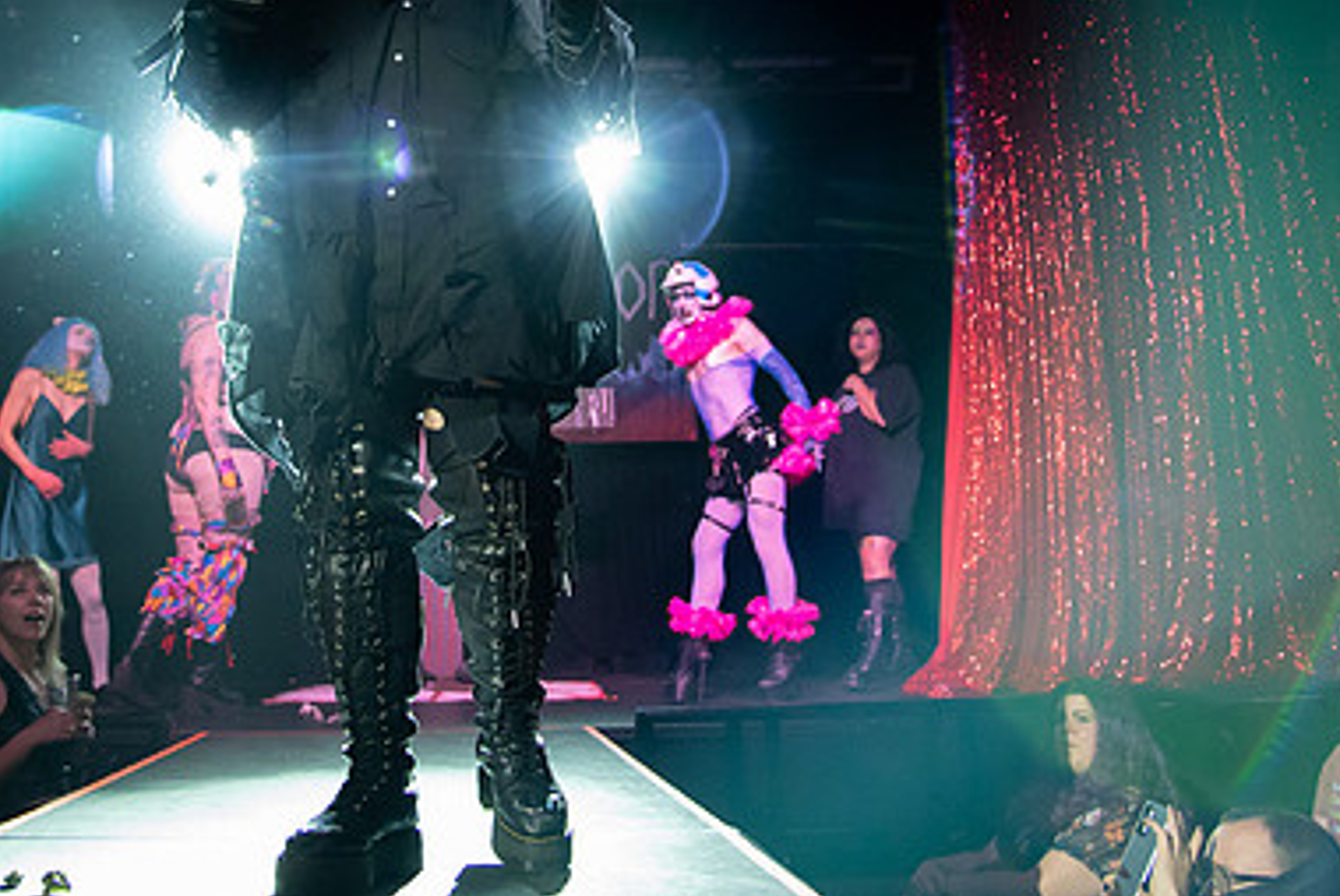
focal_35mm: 41
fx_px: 1527
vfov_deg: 31.7
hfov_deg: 46.8
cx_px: 481
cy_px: 160
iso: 6400
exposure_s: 1/100
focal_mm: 24
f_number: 4
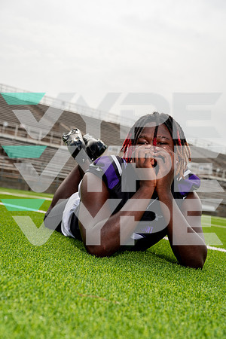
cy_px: 170
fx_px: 518
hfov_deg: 24.6
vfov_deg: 36.2
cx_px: 113
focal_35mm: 55
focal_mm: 55
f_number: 5.6
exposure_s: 1/800
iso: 125
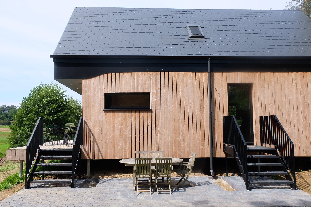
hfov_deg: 61.9
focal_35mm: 30
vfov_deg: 43.6
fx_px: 259
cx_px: 156
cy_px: 104
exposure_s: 1/400
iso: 400
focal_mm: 20.1
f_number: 8
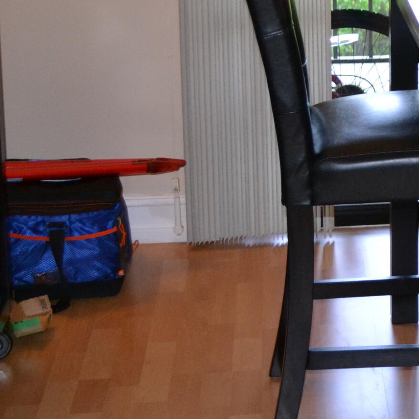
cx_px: 703
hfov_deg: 14.0
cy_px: 29
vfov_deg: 15.2
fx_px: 1547
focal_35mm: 113
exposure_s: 1/60
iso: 1400
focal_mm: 26
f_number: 4.2
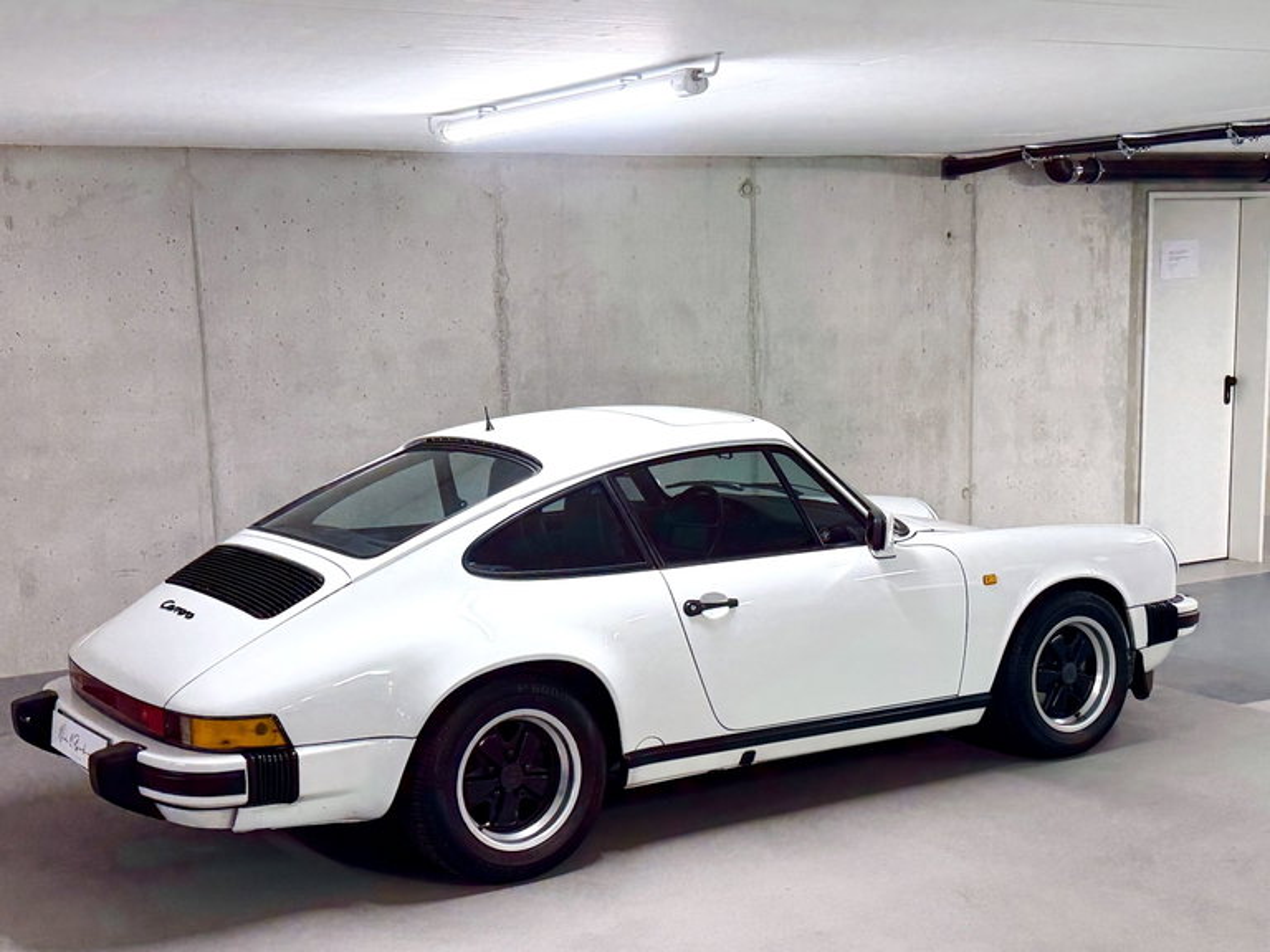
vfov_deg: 56.8
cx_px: 635
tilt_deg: -10.0
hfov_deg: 71.6
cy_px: 476
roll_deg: +1.3
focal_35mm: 24
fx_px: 881
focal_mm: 6.76
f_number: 1.78
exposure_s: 1/100
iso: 200
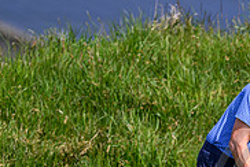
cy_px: 222
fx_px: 8862
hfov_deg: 1.6
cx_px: 346
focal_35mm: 1274
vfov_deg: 1.1
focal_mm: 400
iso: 500
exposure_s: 1/4000
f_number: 4.5
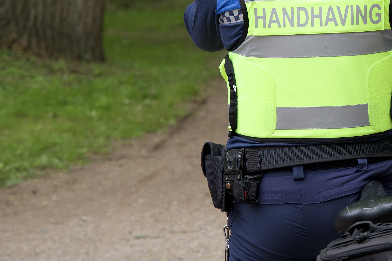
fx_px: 1769
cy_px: 35
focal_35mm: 162
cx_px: 384
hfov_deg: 12.5
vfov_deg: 8.4
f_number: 4
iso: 160
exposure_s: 1/160
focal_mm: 67.6
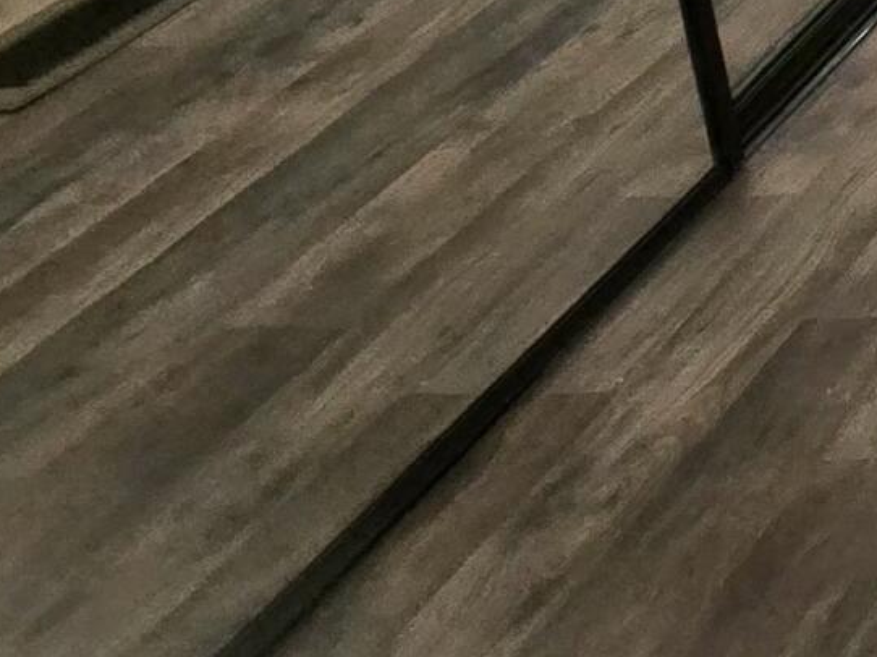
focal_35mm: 72
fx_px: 1823
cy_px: -783
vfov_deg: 15.1
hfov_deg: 13.5
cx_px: 2312
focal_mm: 2.2
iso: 160
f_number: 2.2
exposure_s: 1/60.2
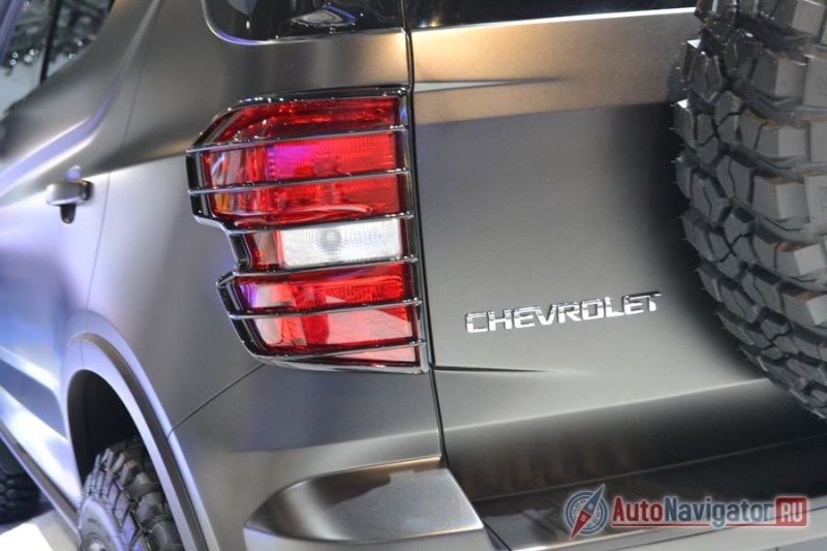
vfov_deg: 22.6
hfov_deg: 33.4
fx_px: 1378
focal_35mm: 60
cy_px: 276
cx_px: 414
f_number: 5.3
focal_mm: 40
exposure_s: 1/60
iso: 2000
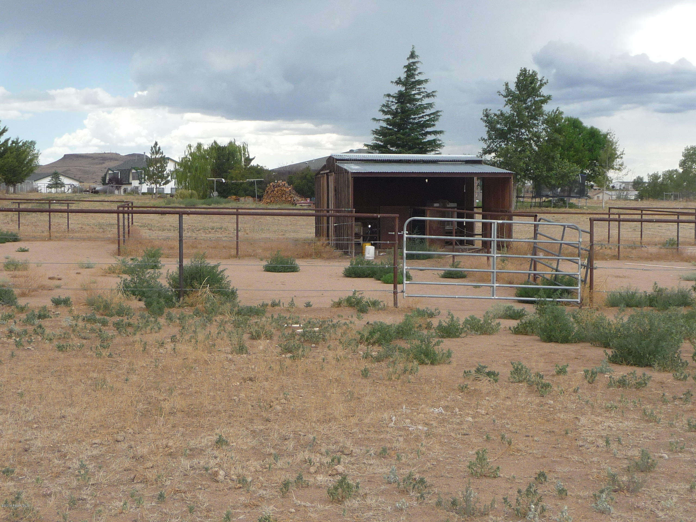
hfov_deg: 35.5
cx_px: 348
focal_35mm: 54
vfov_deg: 27.0
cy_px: 261
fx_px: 1086
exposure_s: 1/320
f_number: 3.9
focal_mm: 6.7
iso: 100
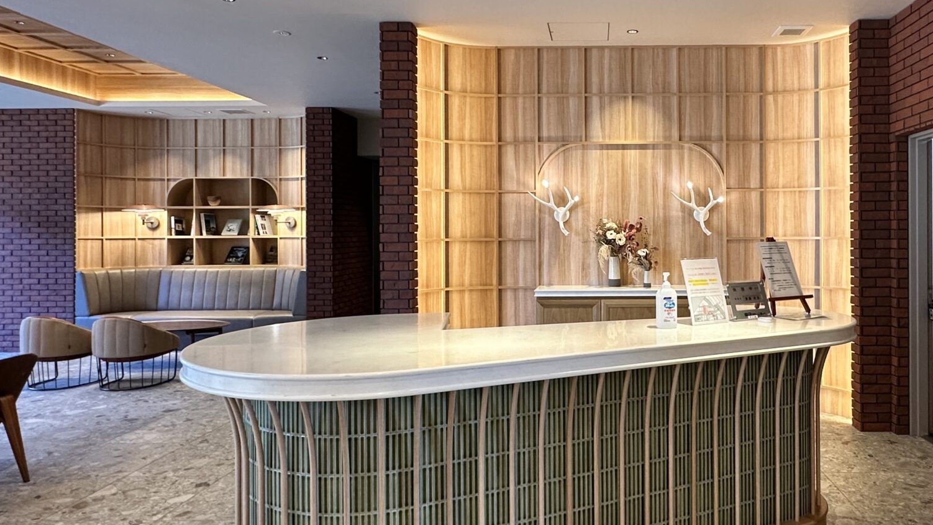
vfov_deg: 44.4
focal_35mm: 26
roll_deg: +0.4
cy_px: 241
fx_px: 643
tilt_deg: -0.5
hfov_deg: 70.4
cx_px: 601
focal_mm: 2.22
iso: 160
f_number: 2.2
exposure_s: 1/50
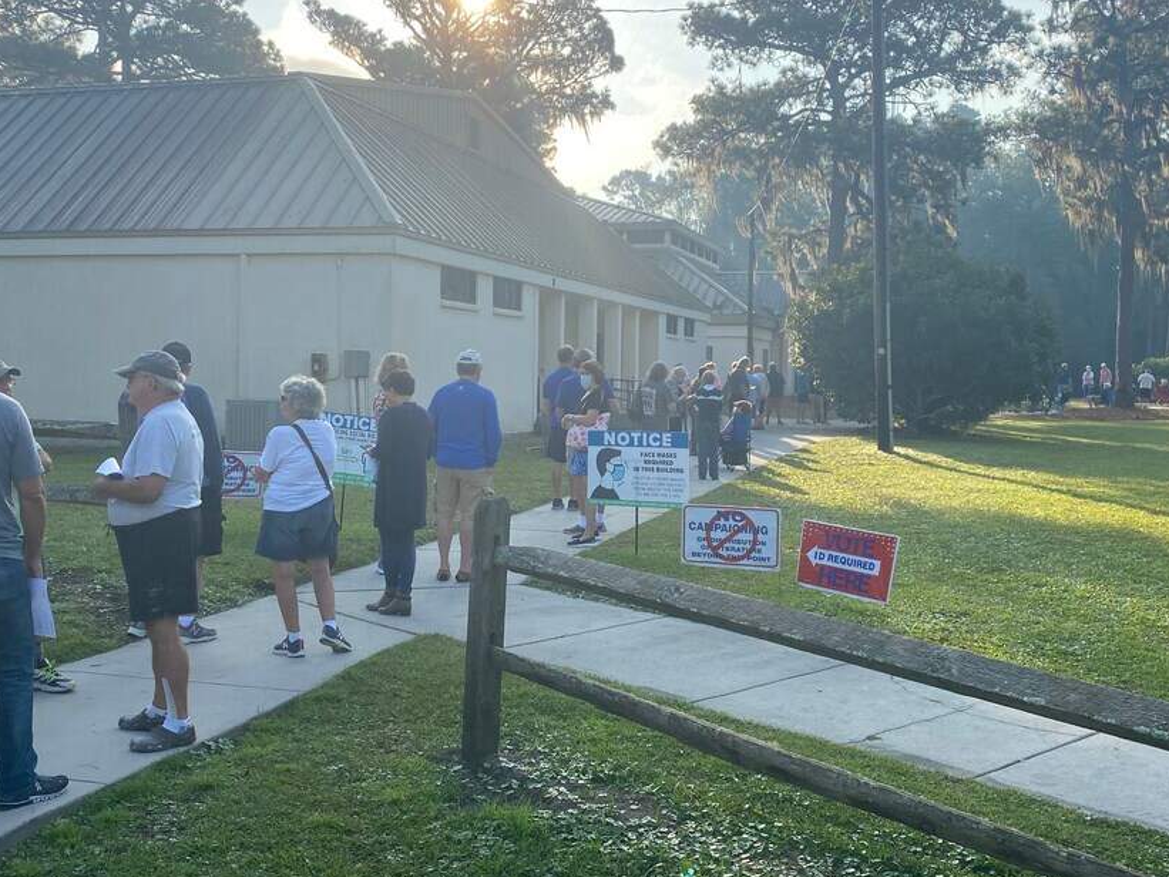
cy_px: 433
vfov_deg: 37.7
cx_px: 574
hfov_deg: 49.0
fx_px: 1283
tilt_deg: -2.5
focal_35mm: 38
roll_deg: -1.3
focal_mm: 4.25
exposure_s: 1/1678
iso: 32
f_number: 1.8
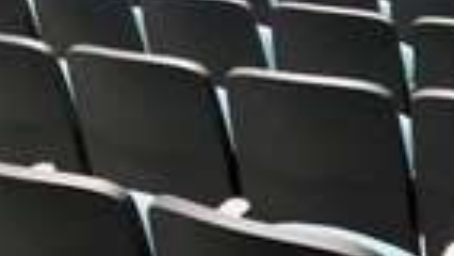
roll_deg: -0.2
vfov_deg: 12.7
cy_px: -221
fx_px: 1036
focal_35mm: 86
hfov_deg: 24.3
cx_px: 374
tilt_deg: -1.2
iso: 80
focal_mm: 4
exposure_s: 1/7
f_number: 1.8
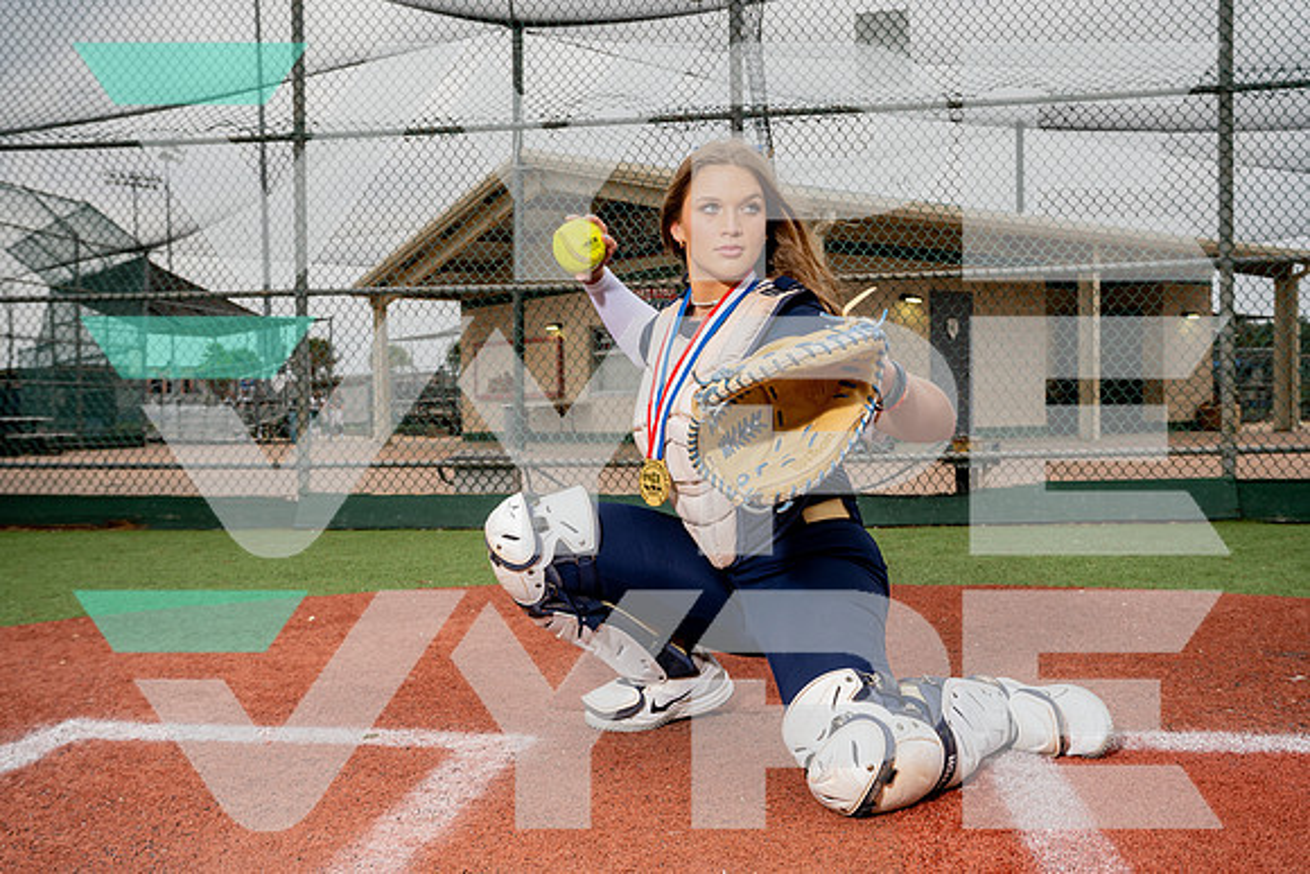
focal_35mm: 34
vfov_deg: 38.9
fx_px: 1237
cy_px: 437
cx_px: 655
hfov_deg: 55.8
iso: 320
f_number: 8
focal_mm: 34
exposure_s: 1/250
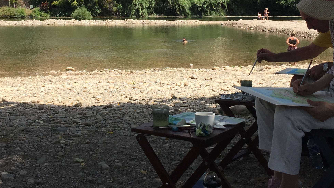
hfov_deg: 39.1
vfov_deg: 21.7
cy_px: -6
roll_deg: -0.5
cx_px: 150
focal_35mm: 53
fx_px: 469
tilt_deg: +1.0
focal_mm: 4.15
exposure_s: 1/1522
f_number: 2.2
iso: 32
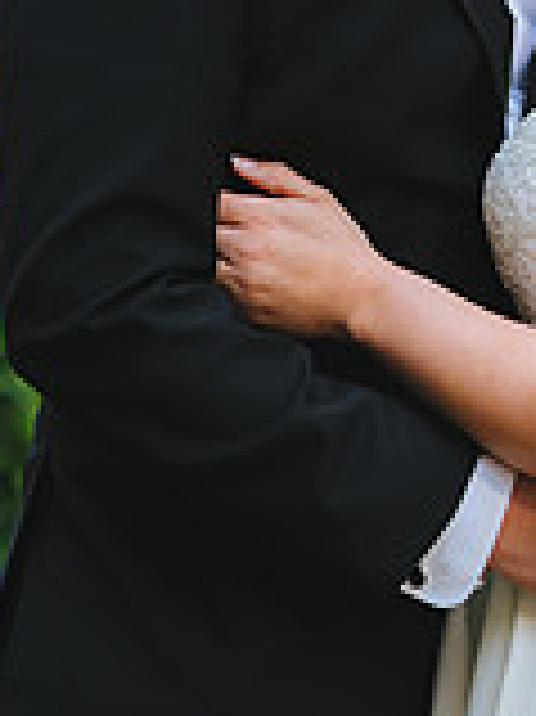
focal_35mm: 231
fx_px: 4776
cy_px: 212
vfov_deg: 8.6
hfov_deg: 6.4
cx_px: 660
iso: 1000
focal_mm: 85
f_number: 2
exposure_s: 1/200
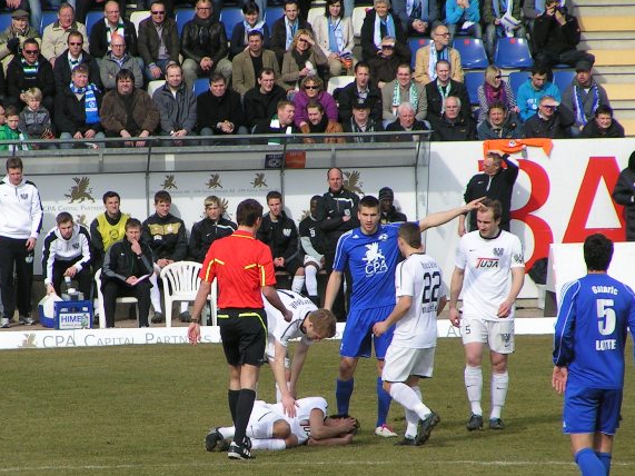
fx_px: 7996
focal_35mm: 436
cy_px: 270
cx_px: 215
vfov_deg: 3.4
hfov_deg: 4.5
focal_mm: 47.6
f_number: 5
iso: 50
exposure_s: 1/640
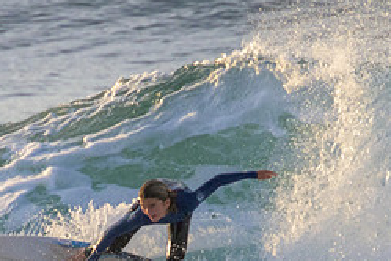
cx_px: 71
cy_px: 296
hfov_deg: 0.9
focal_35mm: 2426
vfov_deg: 0.6
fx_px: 26347
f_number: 11
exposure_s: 1/1600
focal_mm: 800
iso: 2200
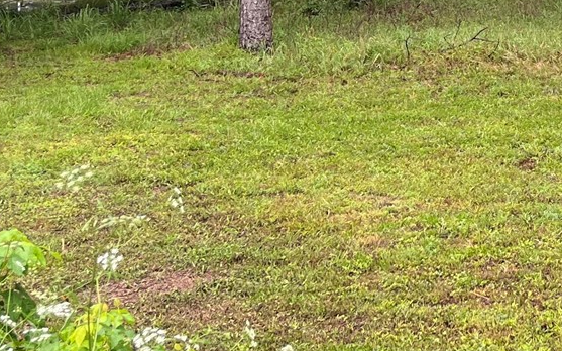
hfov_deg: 21.3
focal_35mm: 95
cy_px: -156
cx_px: 518
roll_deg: +0.7
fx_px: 1455
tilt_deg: +3.5
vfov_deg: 13.1
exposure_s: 1/296
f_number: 1.6
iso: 50
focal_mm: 5.1
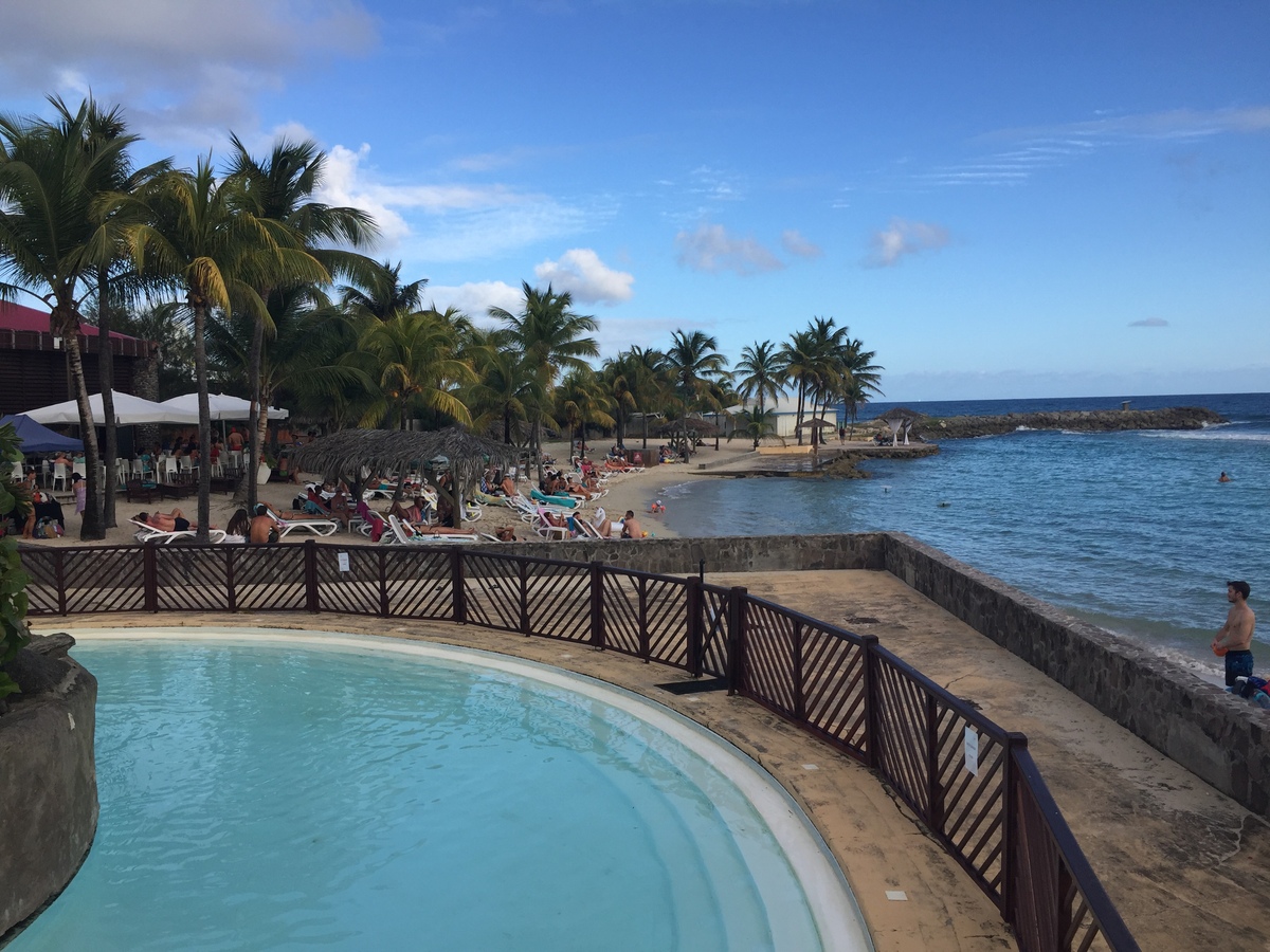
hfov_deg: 61.7
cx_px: 635
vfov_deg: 48.2
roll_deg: +1.3
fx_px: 1064
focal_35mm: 29
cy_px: 476
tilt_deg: -4.8
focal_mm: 4.15
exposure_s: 1/1522
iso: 32
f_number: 2.2
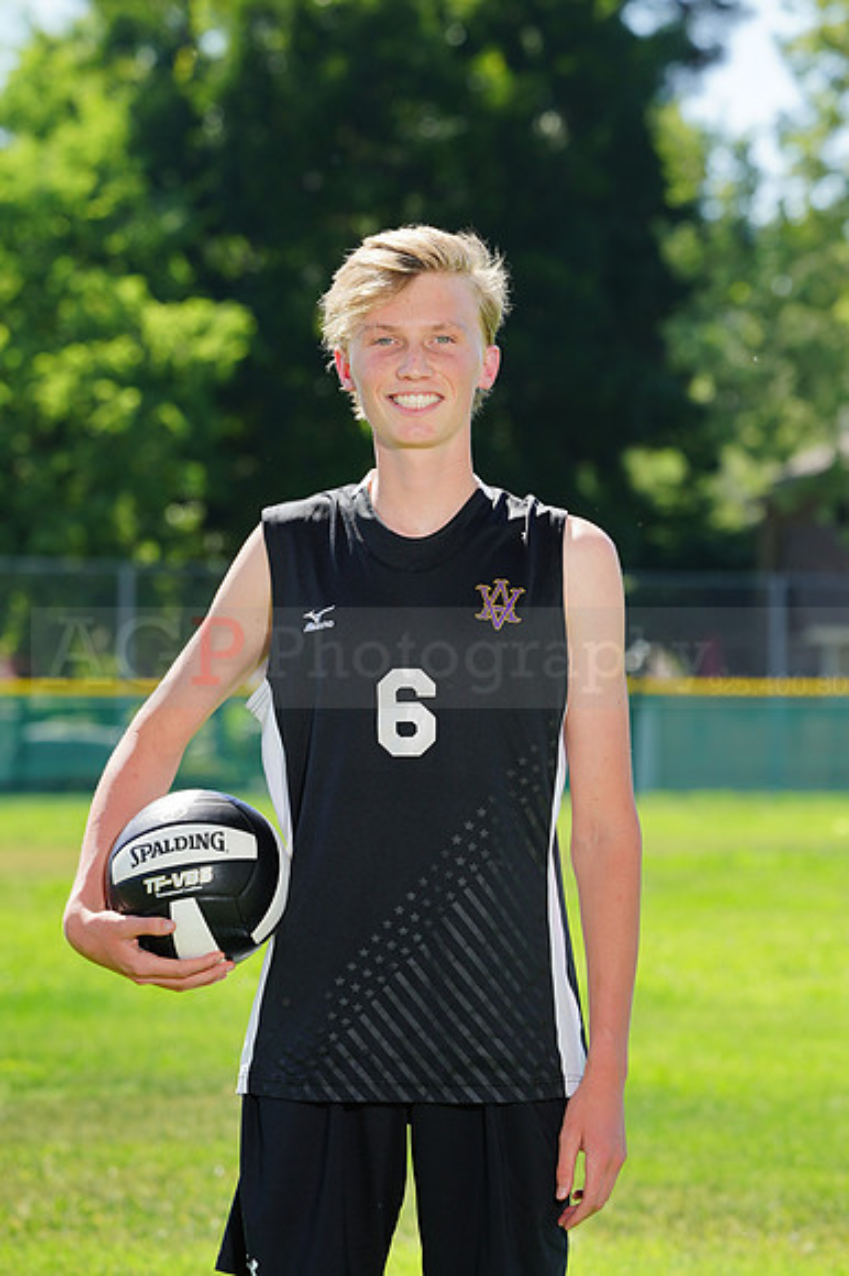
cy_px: 638
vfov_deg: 8.7
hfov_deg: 5.8
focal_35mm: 238
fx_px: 8429
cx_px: 424
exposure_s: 1/200
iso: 200
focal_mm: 238
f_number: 10
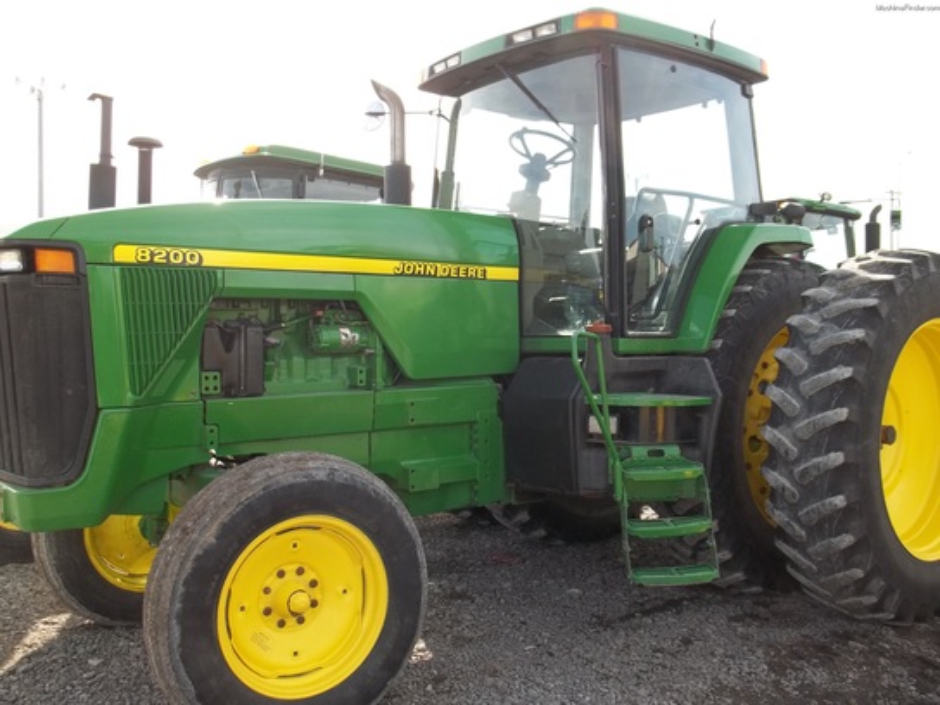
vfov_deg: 42.9
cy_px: 352
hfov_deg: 55.4
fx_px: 896
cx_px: 470
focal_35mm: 33
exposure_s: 1/250
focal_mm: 5.9
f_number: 3.3
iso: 64
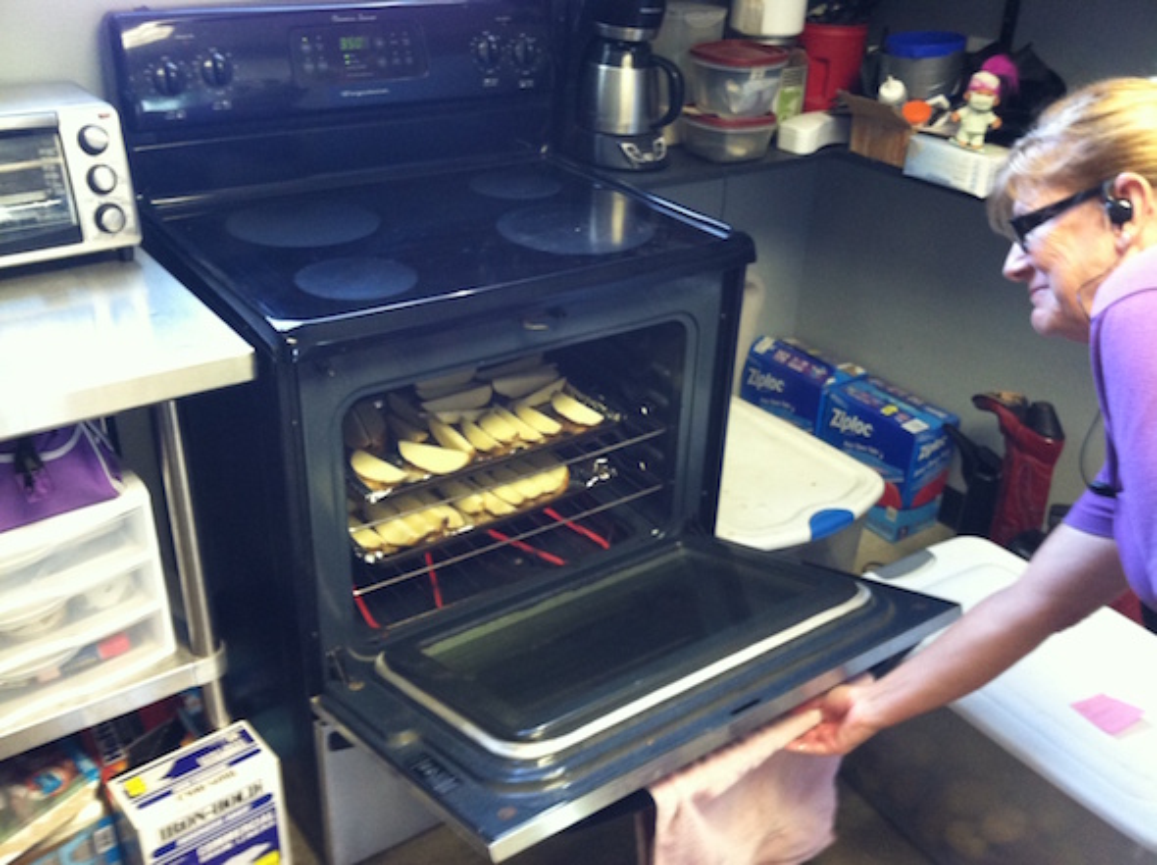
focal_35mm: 35
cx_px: 578
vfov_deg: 40.6
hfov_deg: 52.7
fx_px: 1168
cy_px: 432
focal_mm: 3.85
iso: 200
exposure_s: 1/15
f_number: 2.8
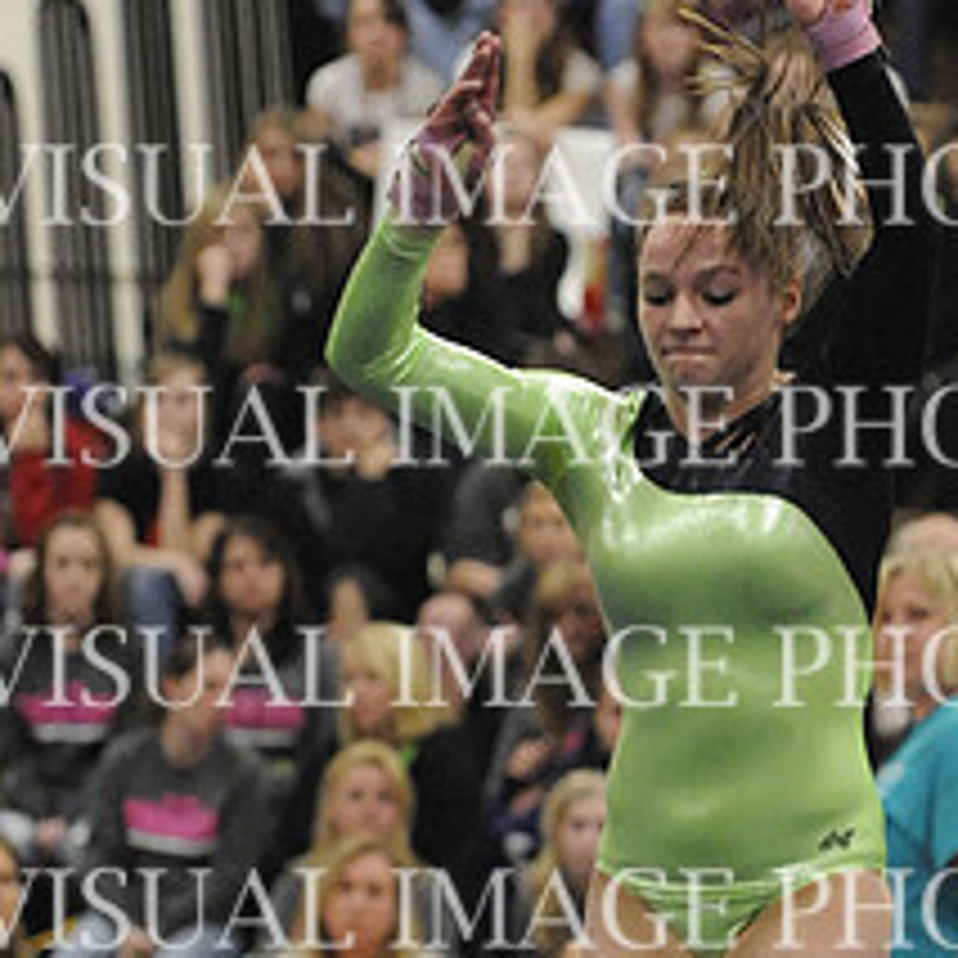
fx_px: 9425
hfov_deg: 5.8
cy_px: 544
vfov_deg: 5.8
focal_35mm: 301
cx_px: 742
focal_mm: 130
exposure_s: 1/500
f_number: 3.2
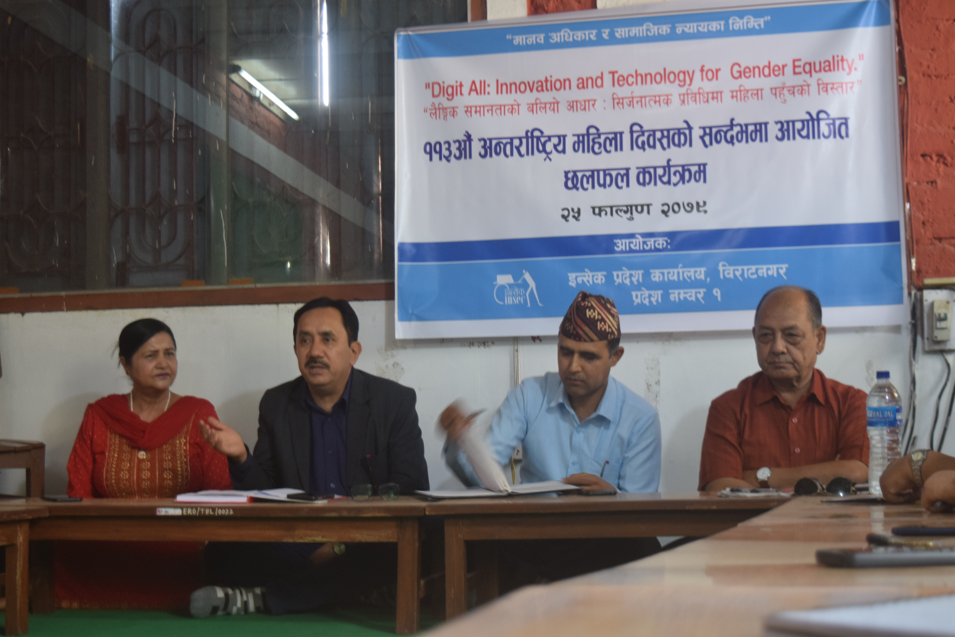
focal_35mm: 60
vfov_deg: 22.6
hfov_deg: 33.4
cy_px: 318
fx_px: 1592
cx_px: 478
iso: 800
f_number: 4.8
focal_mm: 40
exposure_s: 1/15
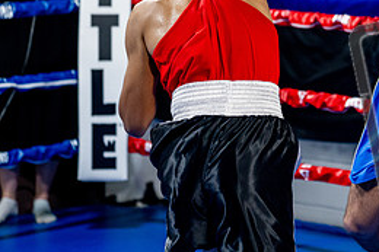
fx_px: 1810
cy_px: 50
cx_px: 353
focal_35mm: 172
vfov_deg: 8.0
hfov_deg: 11.9
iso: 4000
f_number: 2
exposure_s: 1/1000
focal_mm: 77
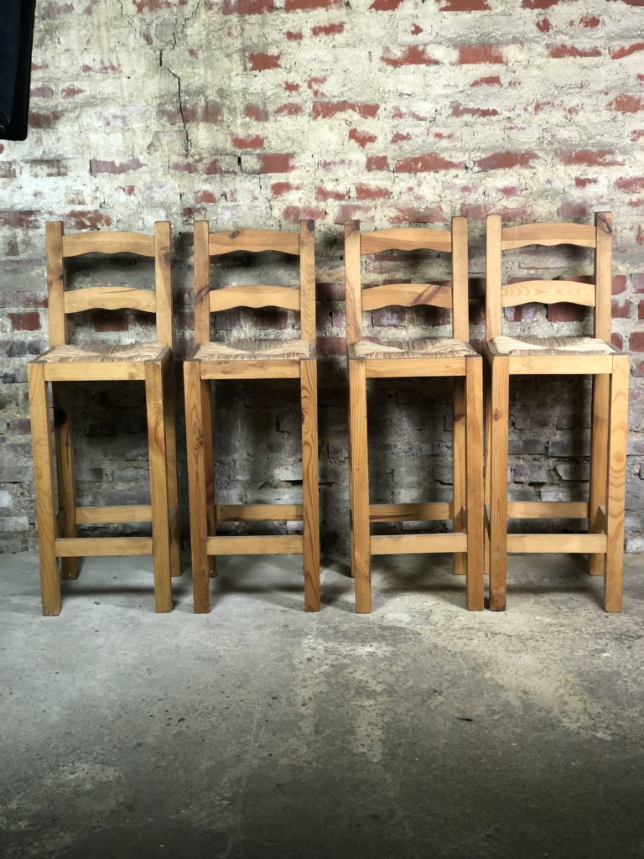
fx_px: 1290
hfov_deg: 28.0
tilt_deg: -11.4
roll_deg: +0.6
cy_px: 430
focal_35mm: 52
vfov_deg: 36.8
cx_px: 322
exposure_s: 1/25
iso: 125
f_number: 2.4
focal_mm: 6
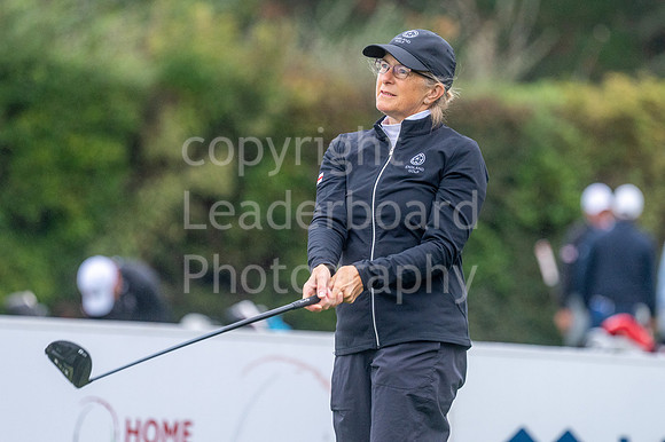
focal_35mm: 450
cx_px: 332
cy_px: 221
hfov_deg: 4.6
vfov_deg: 3.1
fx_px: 8307
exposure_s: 1/250
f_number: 4.5
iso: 1000
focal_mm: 300
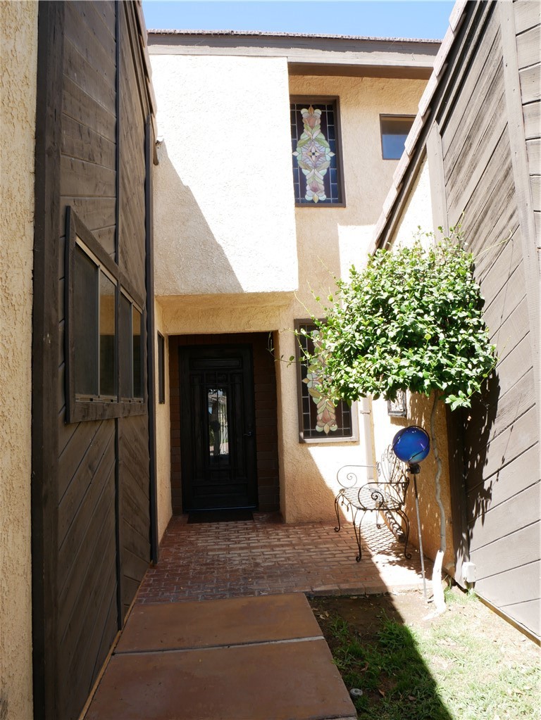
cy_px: 360
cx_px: 270
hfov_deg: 56.8
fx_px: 500
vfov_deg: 71.6
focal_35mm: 24
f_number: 11
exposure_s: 1/40
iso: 200
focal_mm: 12
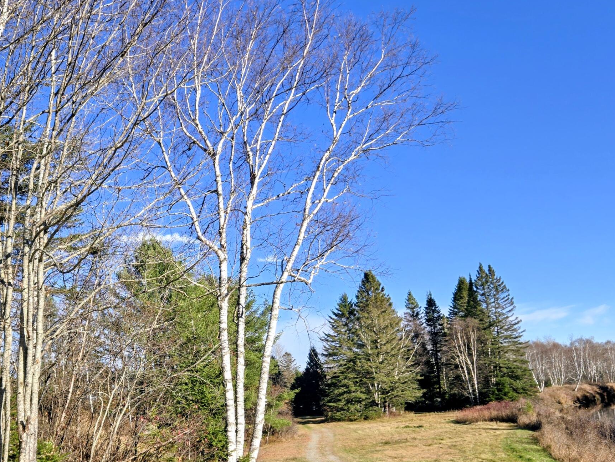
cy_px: 323
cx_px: 212
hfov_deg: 46.2
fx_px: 711
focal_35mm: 40
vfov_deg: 35.5
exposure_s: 1/1517
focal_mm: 5.4
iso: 25
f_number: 1.8
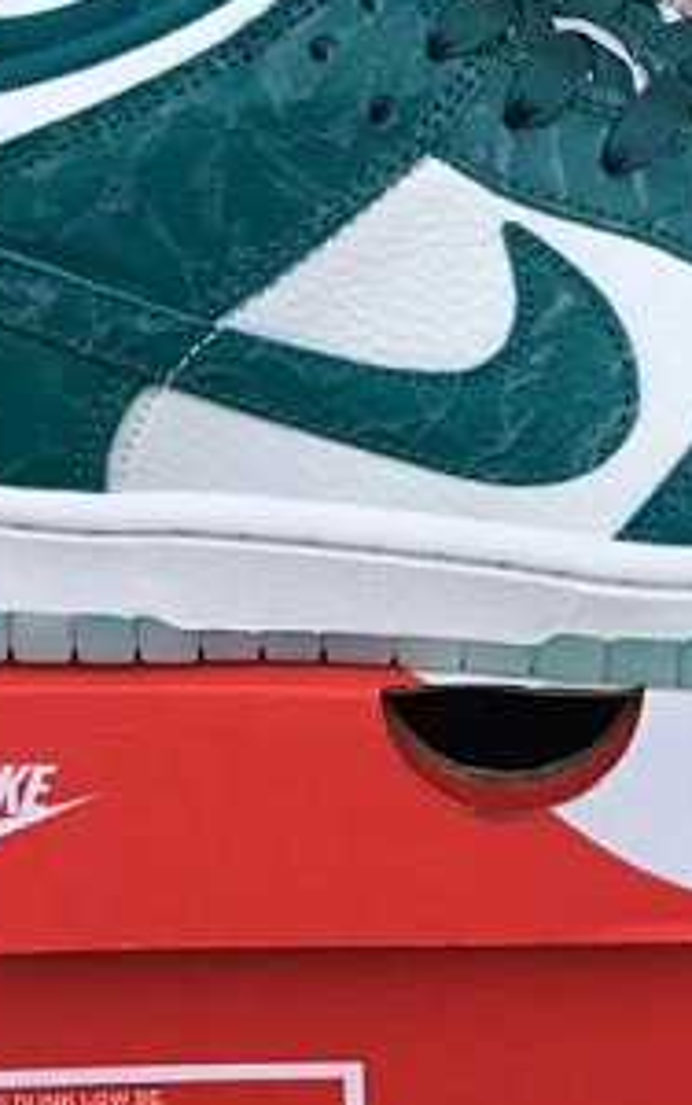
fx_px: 2108
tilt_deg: -22.4
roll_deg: +0.2
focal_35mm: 70
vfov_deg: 29.3
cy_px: 571
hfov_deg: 18.5
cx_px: 534
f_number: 2.4
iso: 25
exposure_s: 1/401
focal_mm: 3.3
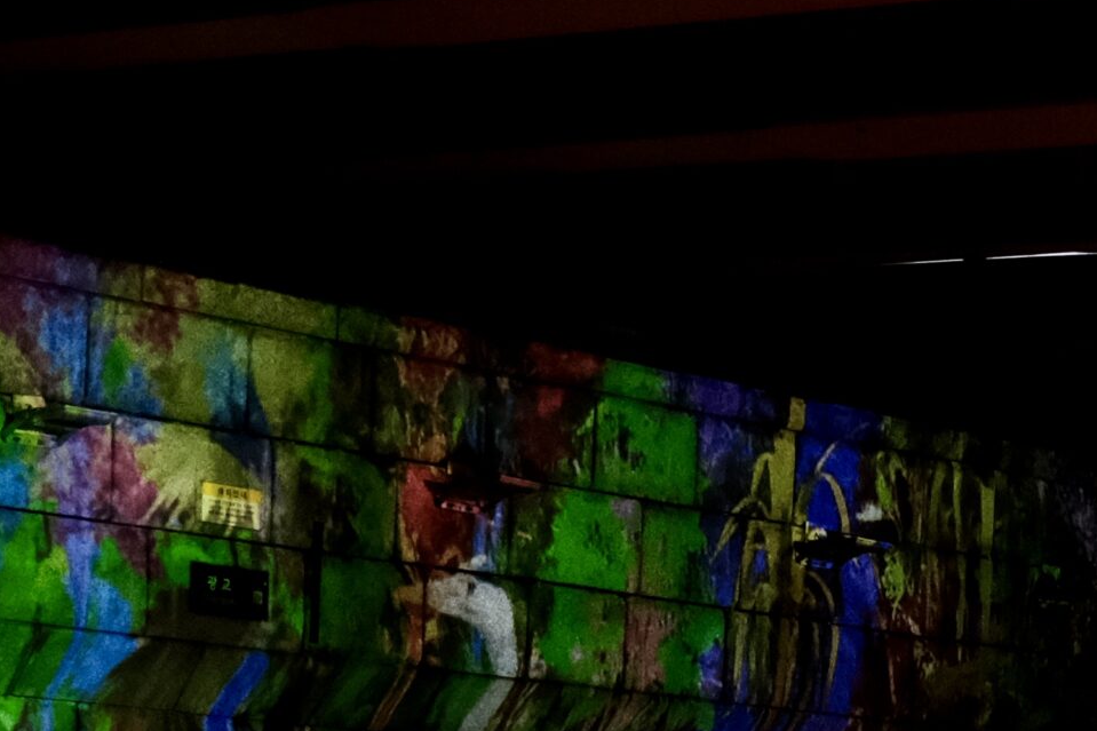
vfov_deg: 9.0
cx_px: 1020
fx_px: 4448
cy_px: 1325
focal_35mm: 146
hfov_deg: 13.9
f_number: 3.6
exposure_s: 1/34
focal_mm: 23
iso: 3200
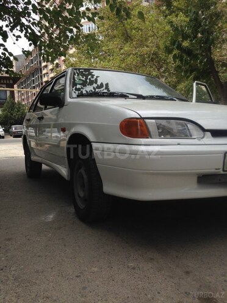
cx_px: 114
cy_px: 152
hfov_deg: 42.9
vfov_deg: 55.4
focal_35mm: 33
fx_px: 289
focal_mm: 4.12
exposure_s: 1/951
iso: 50
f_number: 2.4
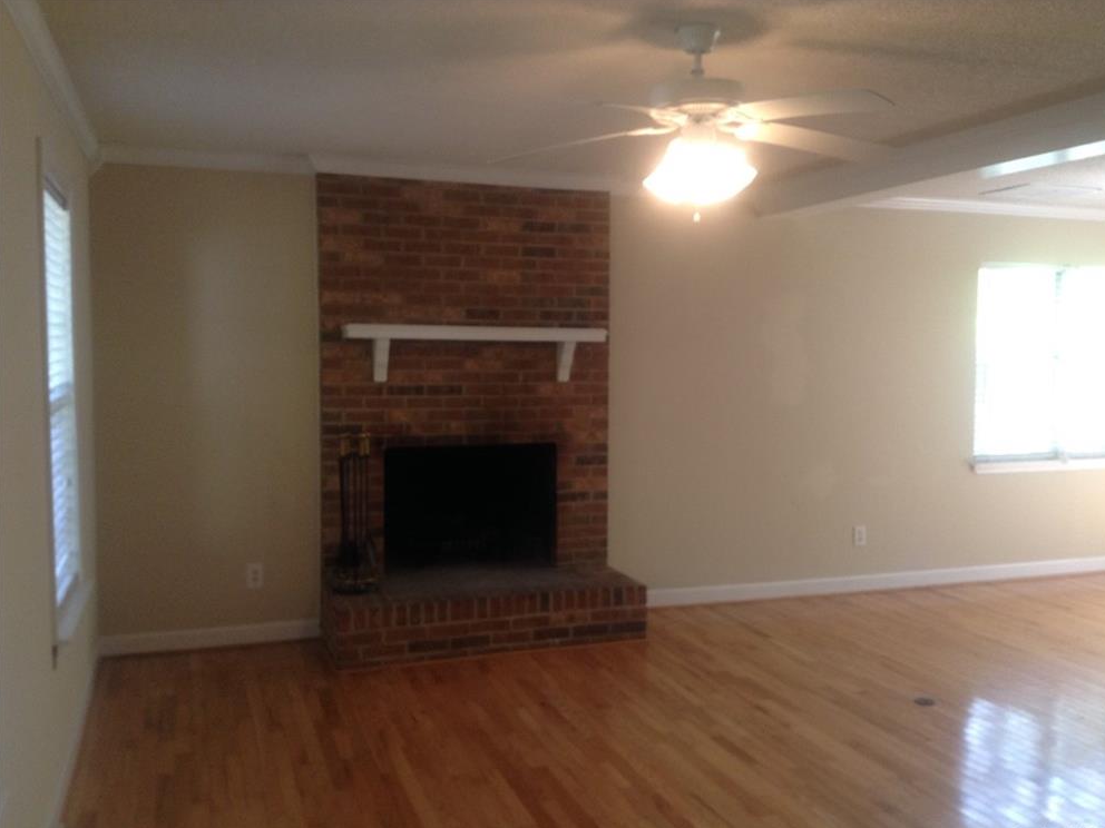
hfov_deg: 54.0
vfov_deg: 41.8
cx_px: 567
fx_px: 1085
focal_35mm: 34
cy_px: 420
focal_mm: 3.3
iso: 64
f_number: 2.4
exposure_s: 1/24
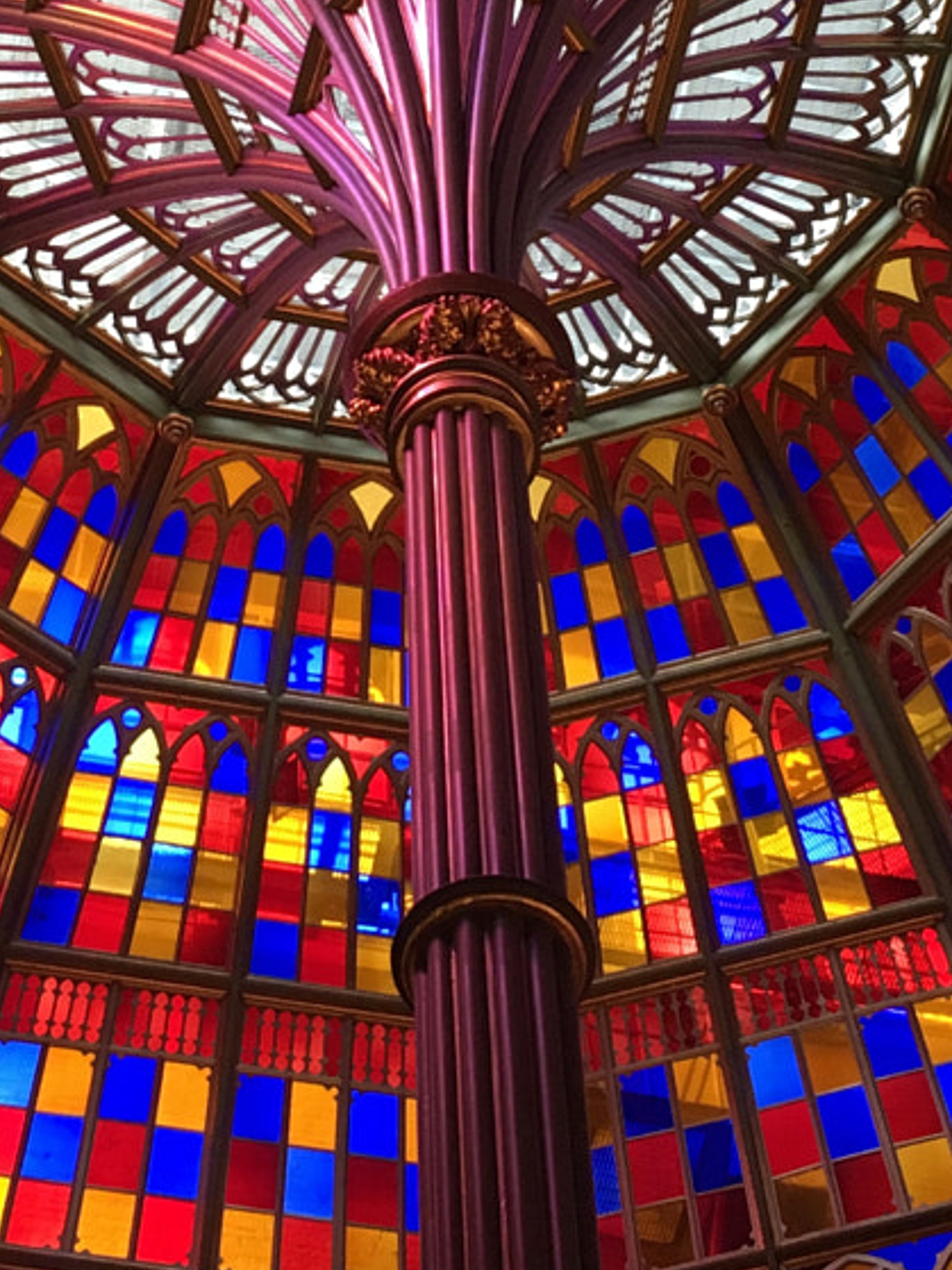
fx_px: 3045
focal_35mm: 83
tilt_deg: +65.6
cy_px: 220
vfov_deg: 23.2
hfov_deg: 17.8
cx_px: 384
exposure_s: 1/30
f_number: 2.2
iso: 64
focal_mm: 4.15
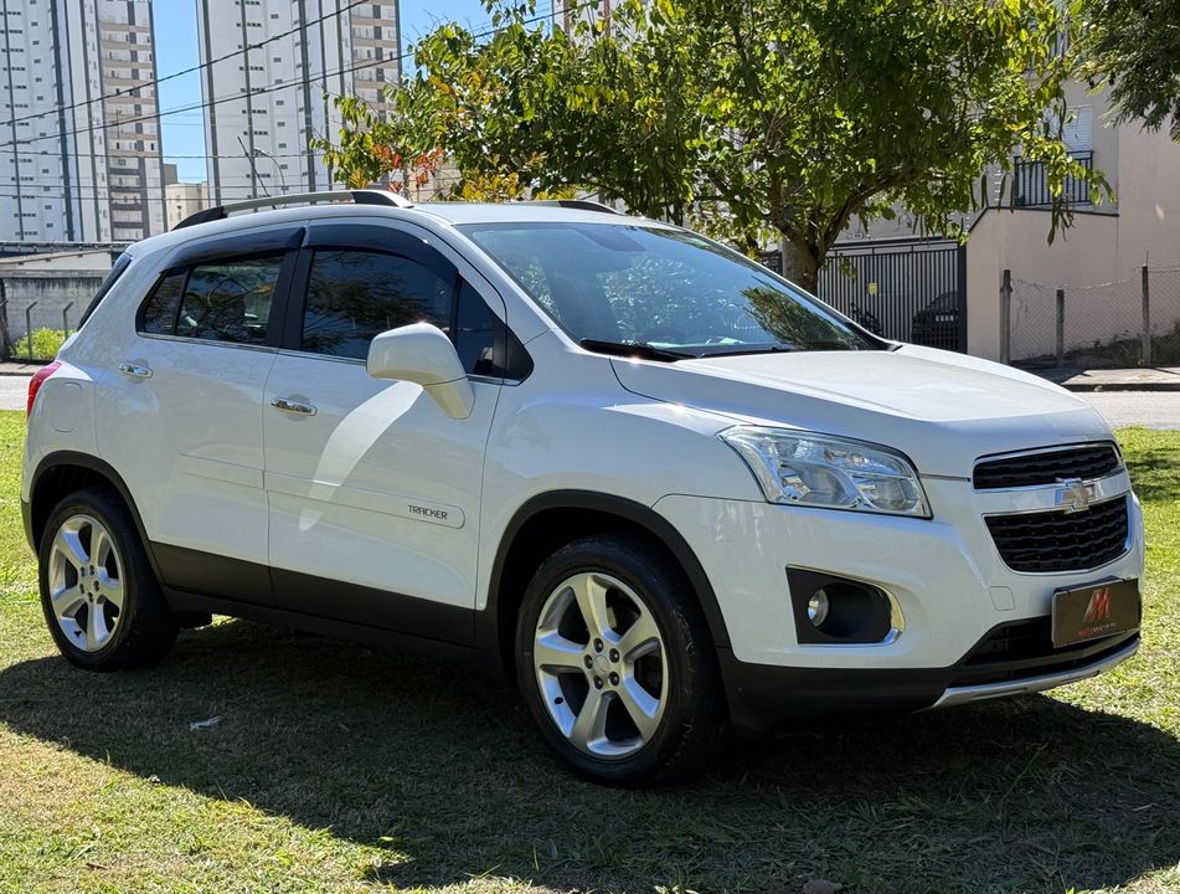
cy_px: 447
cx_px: 590
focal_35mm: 48
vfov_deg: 30.4
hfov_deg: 39.5
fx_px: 1642
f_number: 1.78
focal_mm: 6.76
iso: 80
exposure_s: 1/2494
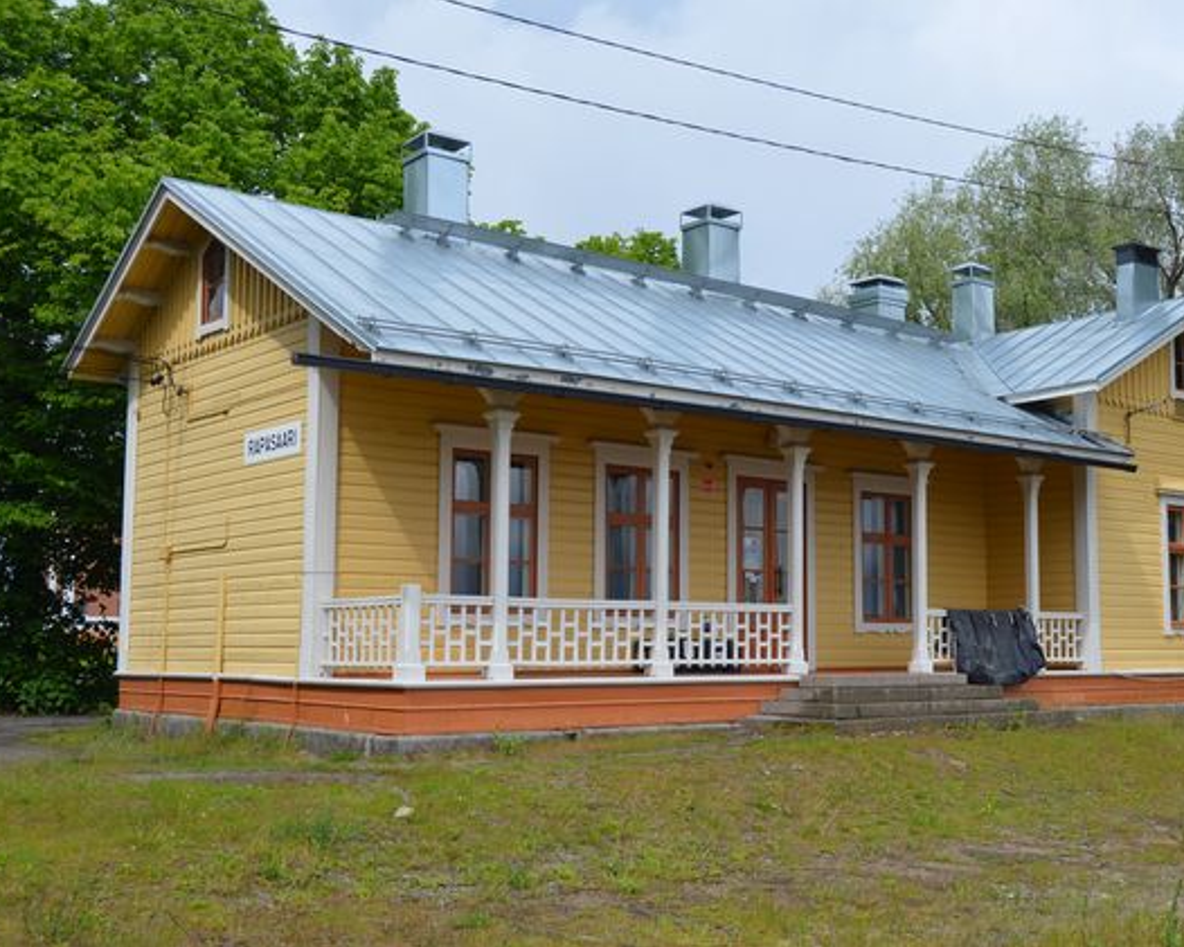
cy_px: 474
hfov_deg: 44.6
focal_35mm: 41
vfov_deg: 36.5
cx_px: 691
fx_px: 1437
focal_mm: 24
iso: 100
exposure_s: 1/250
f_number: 8
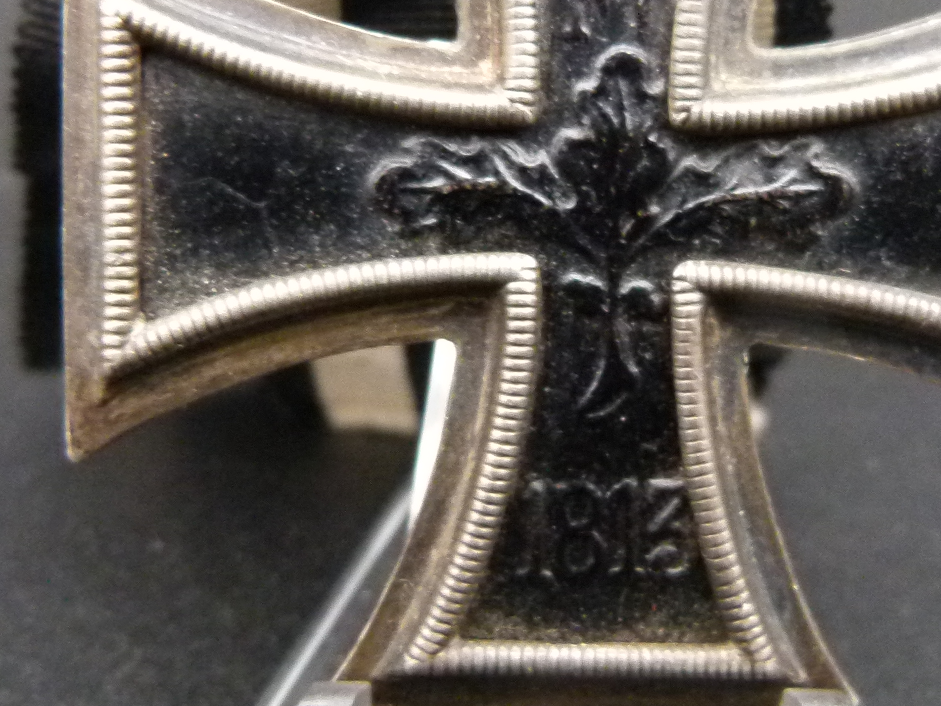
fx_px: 1577
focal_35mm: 58
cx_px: 613
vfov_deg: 25.1
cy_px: 244
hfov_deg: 33.0
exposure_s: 1/50
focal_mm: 4.5
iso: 400
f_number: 2.8
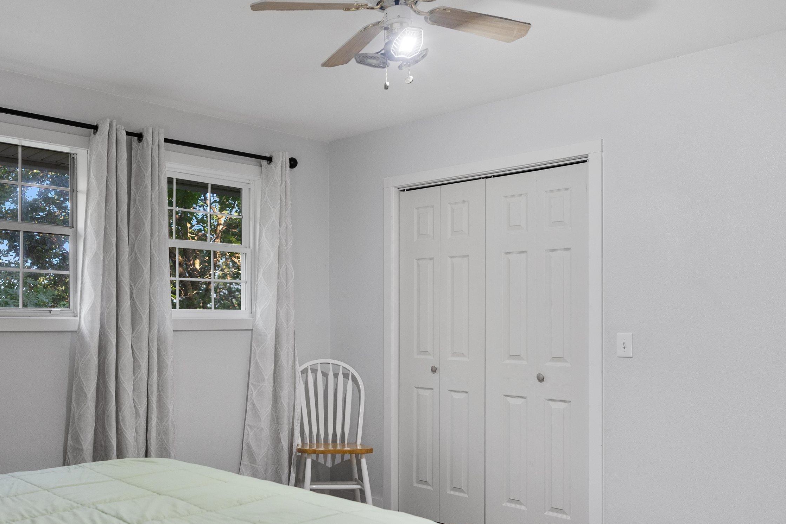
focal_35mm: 33
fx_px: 720
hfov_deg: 55.7
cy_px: 354
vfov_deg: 39.4
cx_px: 247
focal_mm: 24
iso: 640
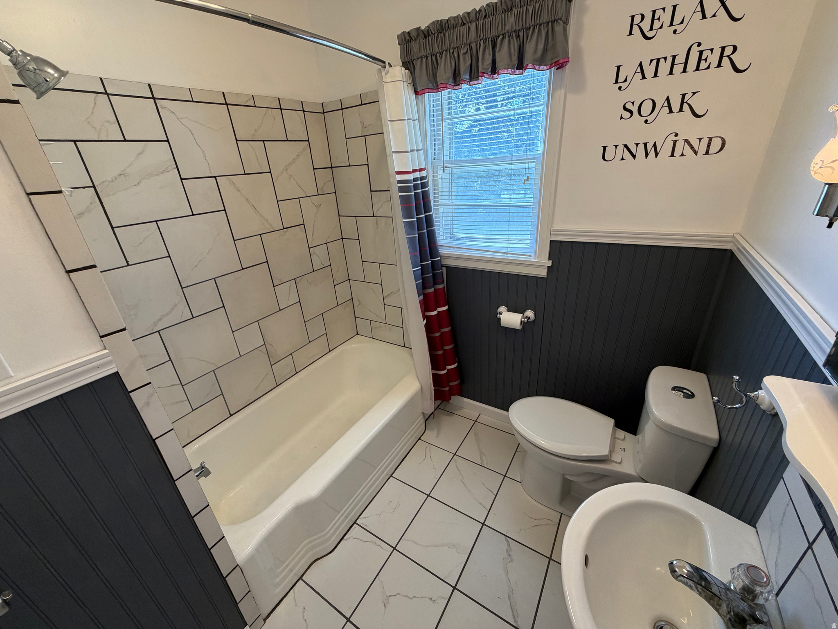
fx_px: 339
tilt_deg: -23.9
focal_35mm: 14
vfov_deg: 85.7
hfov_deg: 102.1
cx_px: 419
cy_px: 314
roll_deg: +4.5
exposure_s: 1/120
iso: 160
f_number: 2.2
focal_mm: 2.22
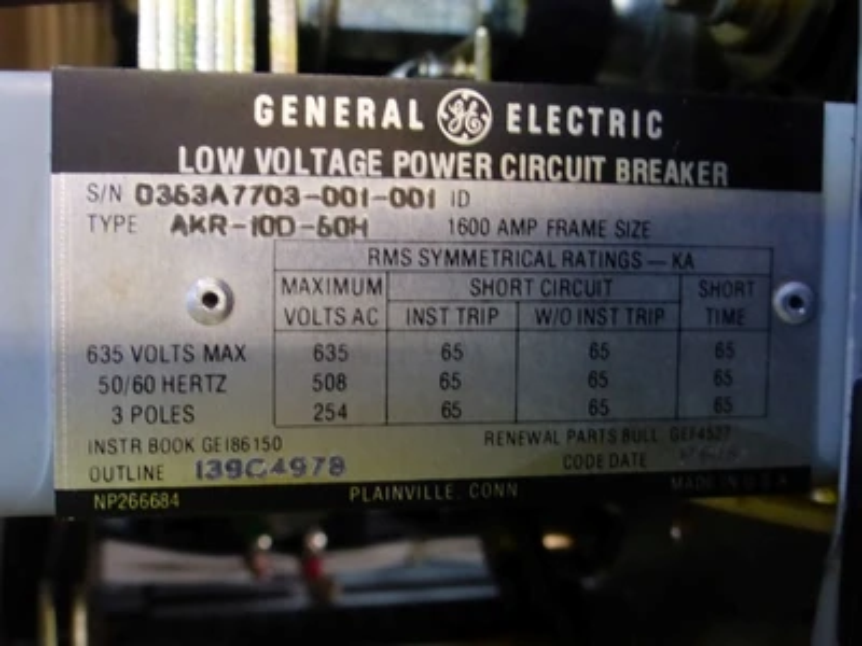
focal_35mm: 47
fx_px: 1170
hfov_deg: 40.4
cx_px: 431
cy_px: 323
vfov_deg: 30.9
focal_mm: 8.5
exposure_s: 1/4
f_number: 4.2
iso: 500
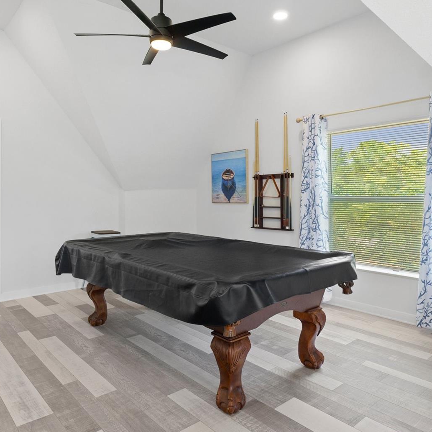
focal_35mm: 26
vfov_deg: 61.6
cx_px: 222
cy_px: 216
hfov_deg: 61.6
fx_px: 362
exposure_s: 1/5
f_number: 8
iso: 640
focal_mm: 13
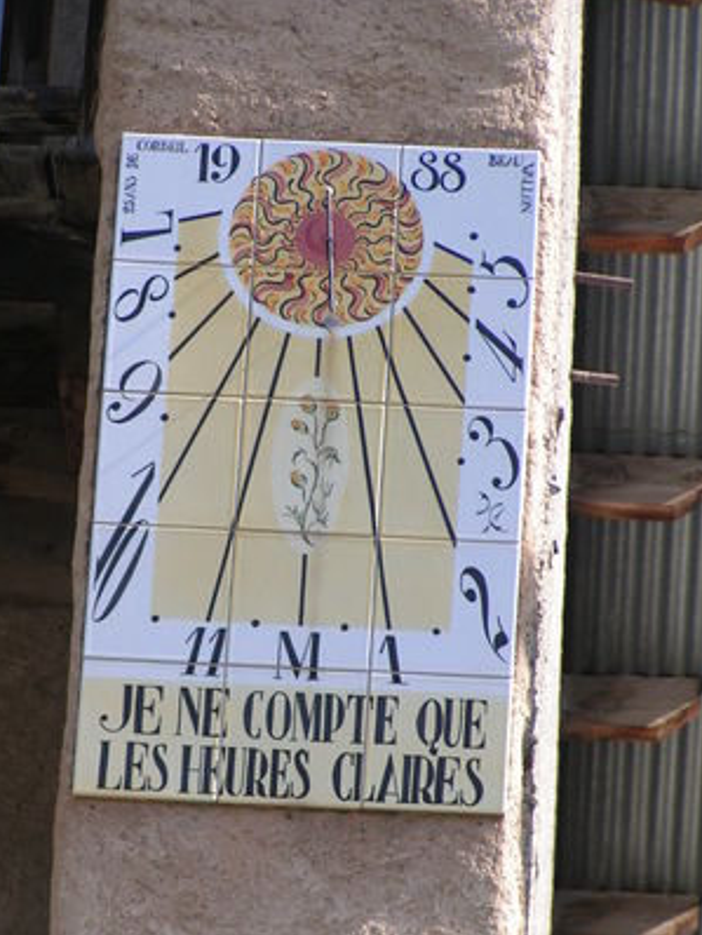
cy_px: 552
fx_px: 7509
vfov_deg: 7.1
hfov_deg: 5.4
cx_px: 272
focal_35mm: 278
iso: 50
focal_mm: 34.5
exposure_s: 1/250
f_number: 4.5
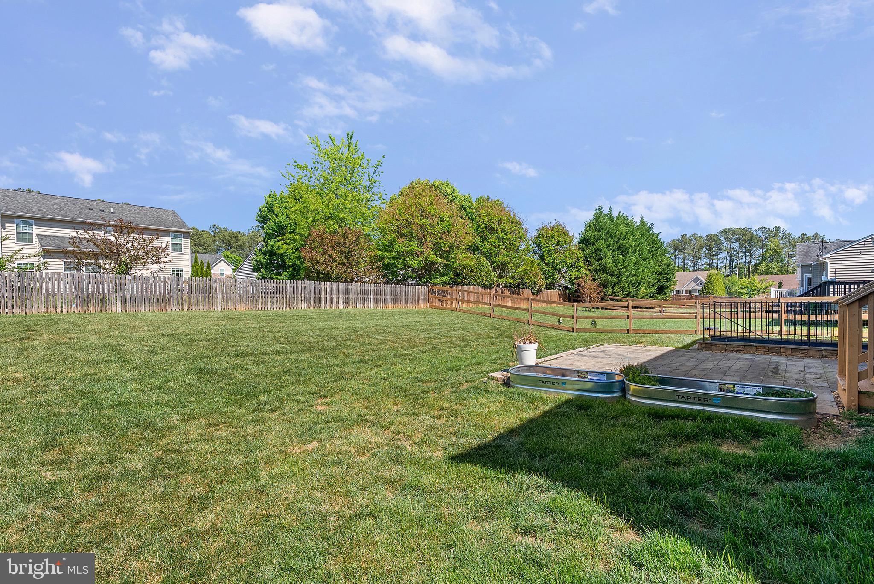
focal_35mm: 16
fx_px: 389
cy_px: 292
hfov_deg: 96.7
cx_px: 437
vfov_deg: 73.8
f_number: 8
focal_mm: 16
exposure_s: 1/160
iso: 800
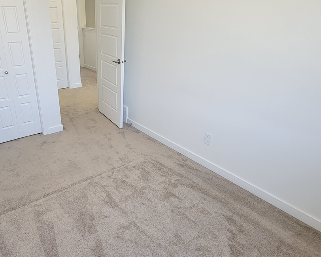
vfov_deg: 58.8
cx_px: 115
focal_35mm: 24
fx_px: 228
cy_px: 132
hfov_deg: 68.9
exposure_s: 1/60
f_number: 2.2
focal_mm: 2.2
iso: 80
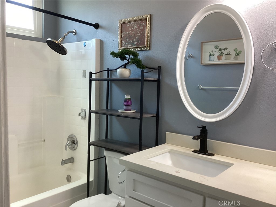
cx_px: 138
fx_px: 247
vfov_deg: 45.4
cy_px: 104
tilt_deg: -6.7
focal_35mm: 31
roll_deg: -0.6
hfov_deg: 58.4
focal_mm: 3.3
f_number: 2.4
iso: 80
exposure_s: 1/60
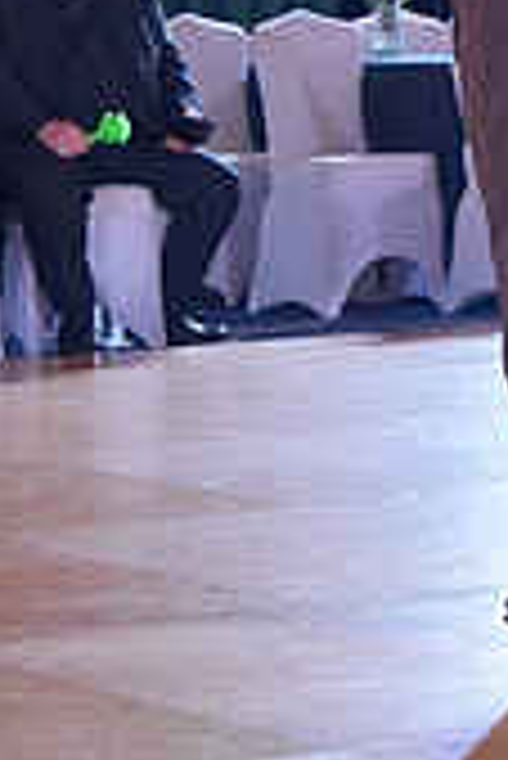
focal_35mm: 213
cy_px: -234
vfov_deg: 9.5
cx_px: 749
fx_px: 4499
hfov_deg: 6.4
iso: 4000
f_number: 4
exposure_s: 1/400
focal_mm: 62
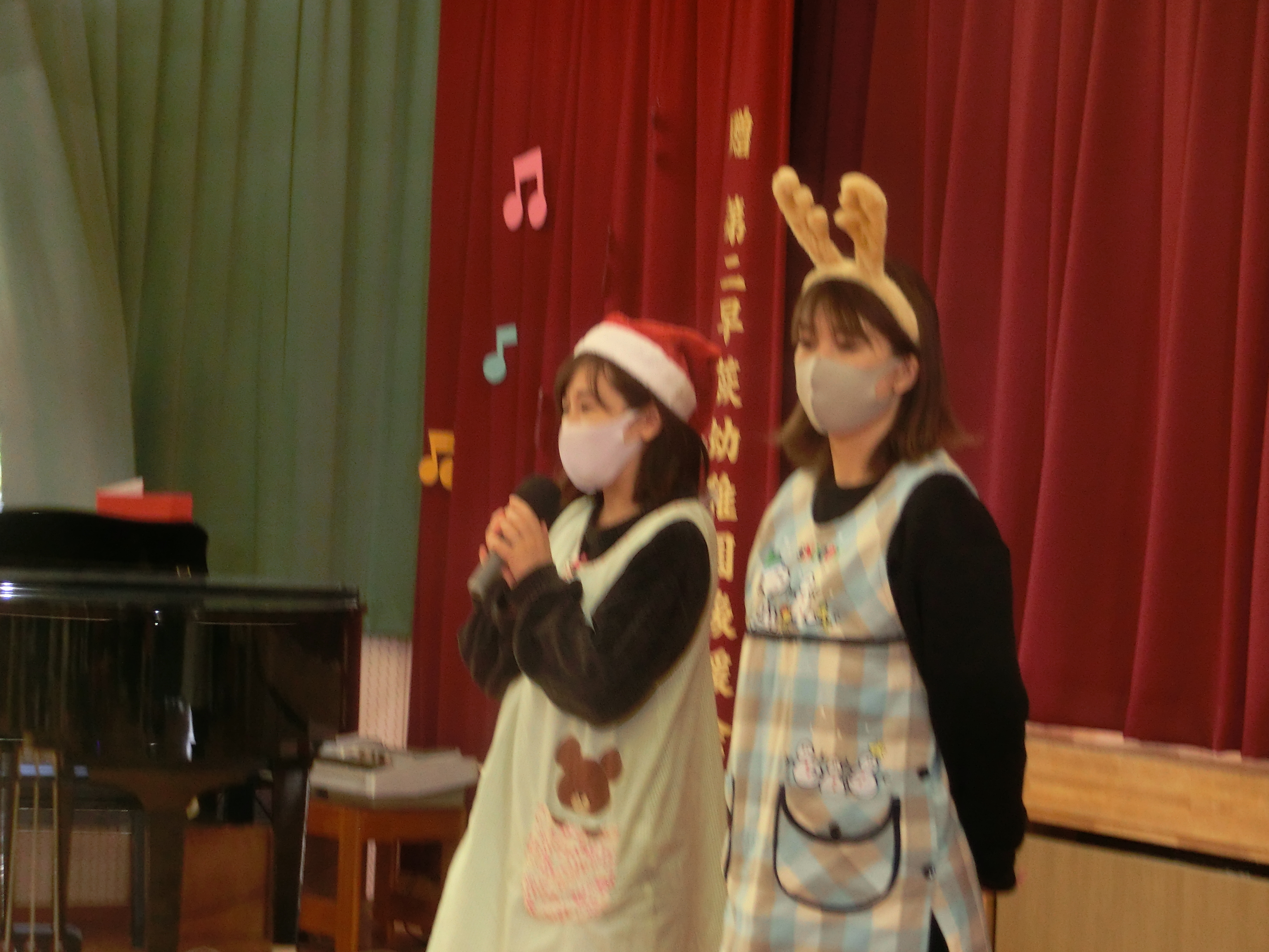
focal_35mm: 124
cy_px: 476
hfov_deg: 15.9
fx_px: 4546
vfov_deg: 12.0
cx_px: 634
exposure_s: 1/20
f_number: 5.7
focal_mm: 21.94
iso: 400
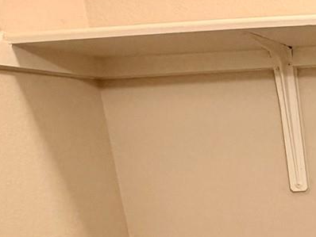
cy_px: 298
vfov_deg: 19.1
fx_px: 658
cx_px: 477
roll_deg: +3.4
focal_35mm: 72
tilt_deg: -15.6
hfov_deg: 22.2
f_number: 2.2
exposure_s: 1/60
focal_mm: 2.22
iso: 200
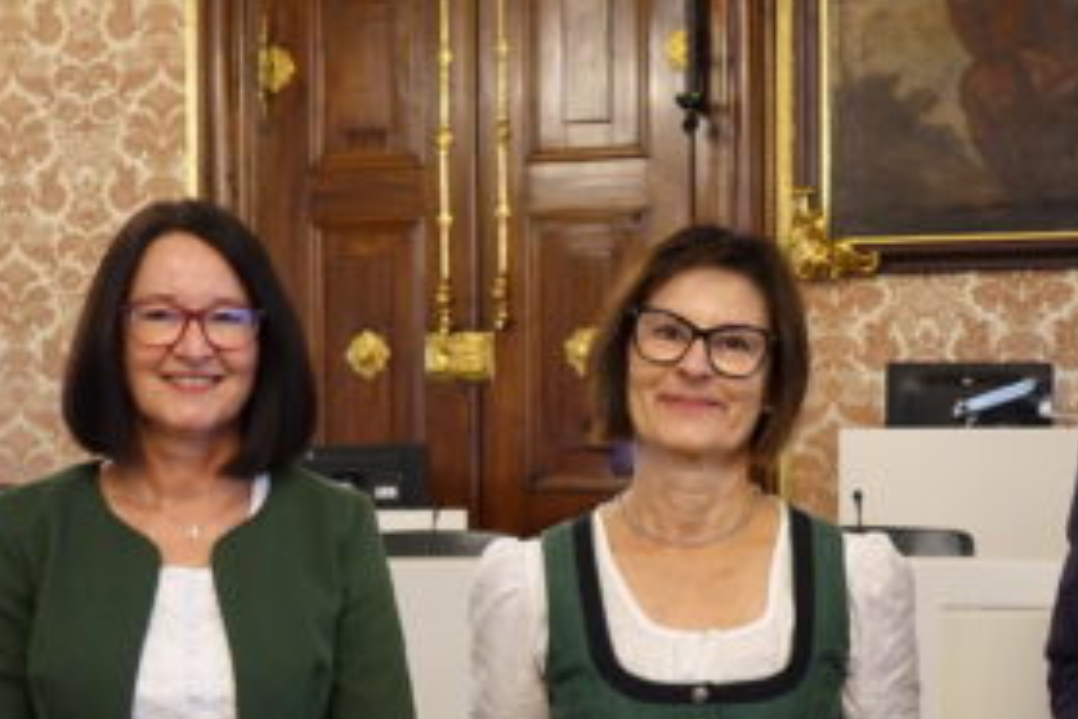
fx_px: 2186
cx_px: 564
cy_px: 526
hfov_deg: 27.7
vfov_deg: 18.6
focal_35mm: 73
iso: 800
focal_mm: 12.56
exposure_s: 1/30
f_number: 2.8
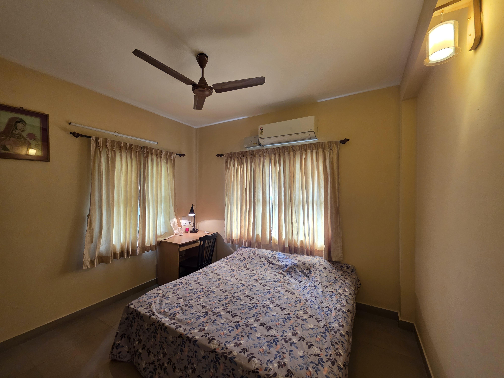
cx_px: 252
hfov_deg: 106.2
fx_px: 189
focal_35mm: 13
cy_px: 189
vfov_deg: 89.9
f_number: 1.9
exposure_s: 1/50
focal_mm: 2.2
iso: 200
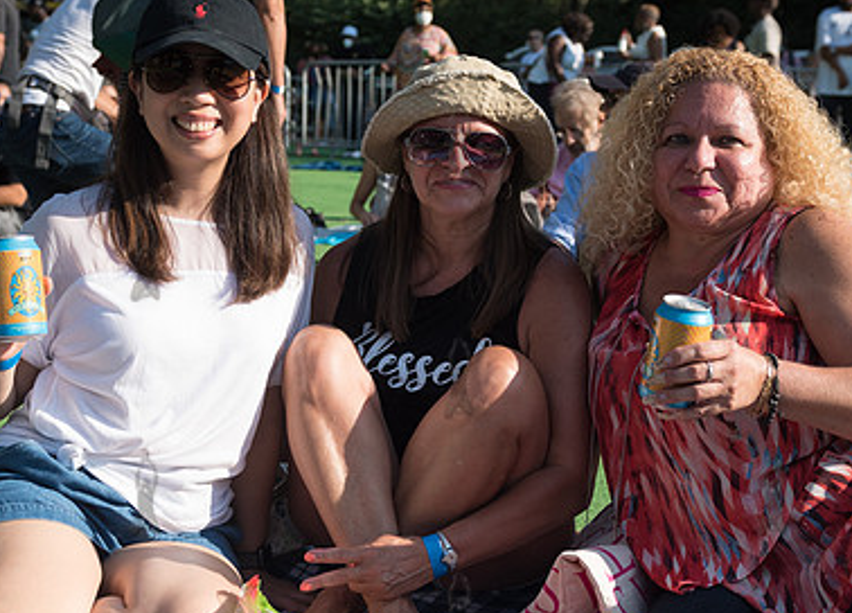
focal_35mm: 63
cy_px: 361
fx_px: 1528
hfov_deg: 31.1
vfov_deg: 22.7
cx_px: 409
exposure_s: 1/1600
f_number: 4
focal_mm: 31
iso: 200
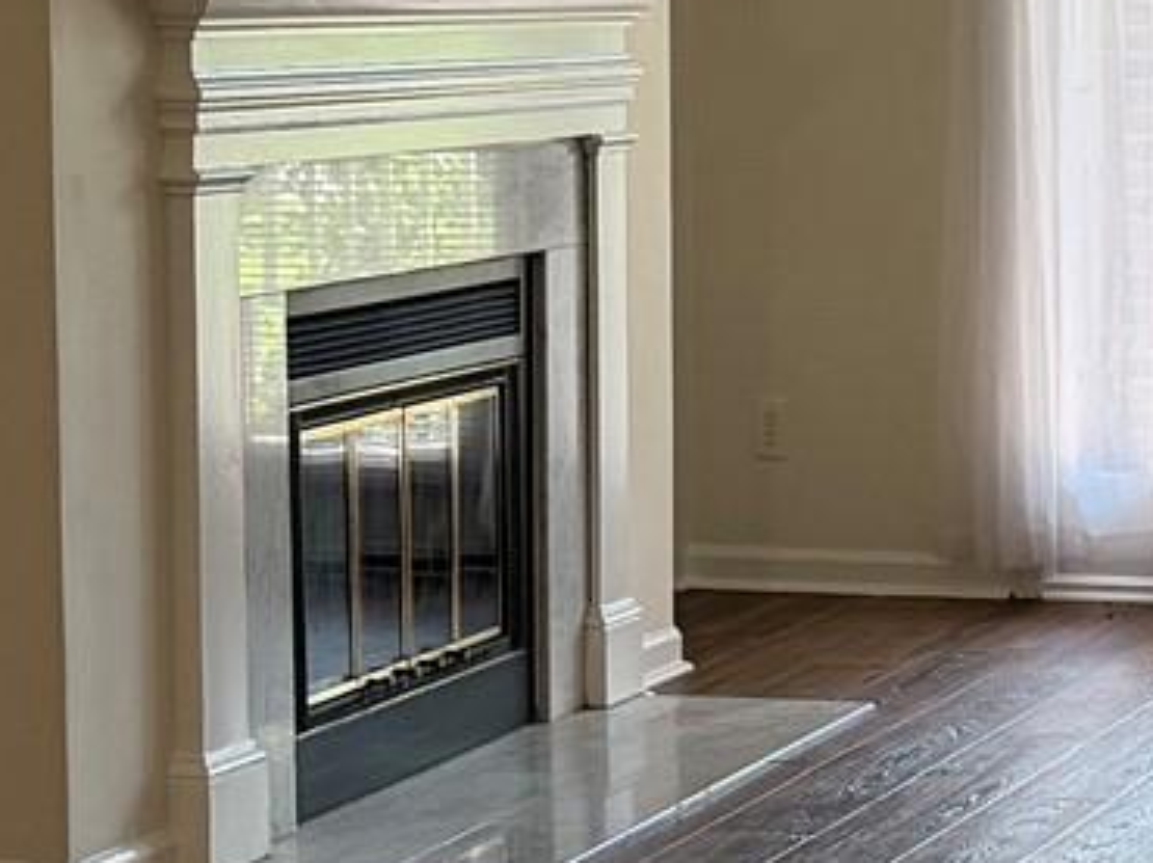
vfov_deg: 11.1
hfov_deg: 14.8
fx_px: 4427
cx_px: 913
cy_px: 548
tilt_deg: -7.3
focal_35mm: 133
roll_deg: +0.4
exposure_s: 1/120
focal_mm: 6.76
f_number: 1.78
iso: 320
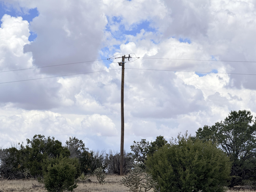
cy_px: 96
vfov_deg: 12.3
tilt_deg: +6.4
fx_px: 887
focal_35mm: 120
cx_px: 128
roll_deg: -0.6
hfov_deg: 16.4
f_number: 2.8
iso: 64
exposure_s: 1/1318
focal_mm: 15.66
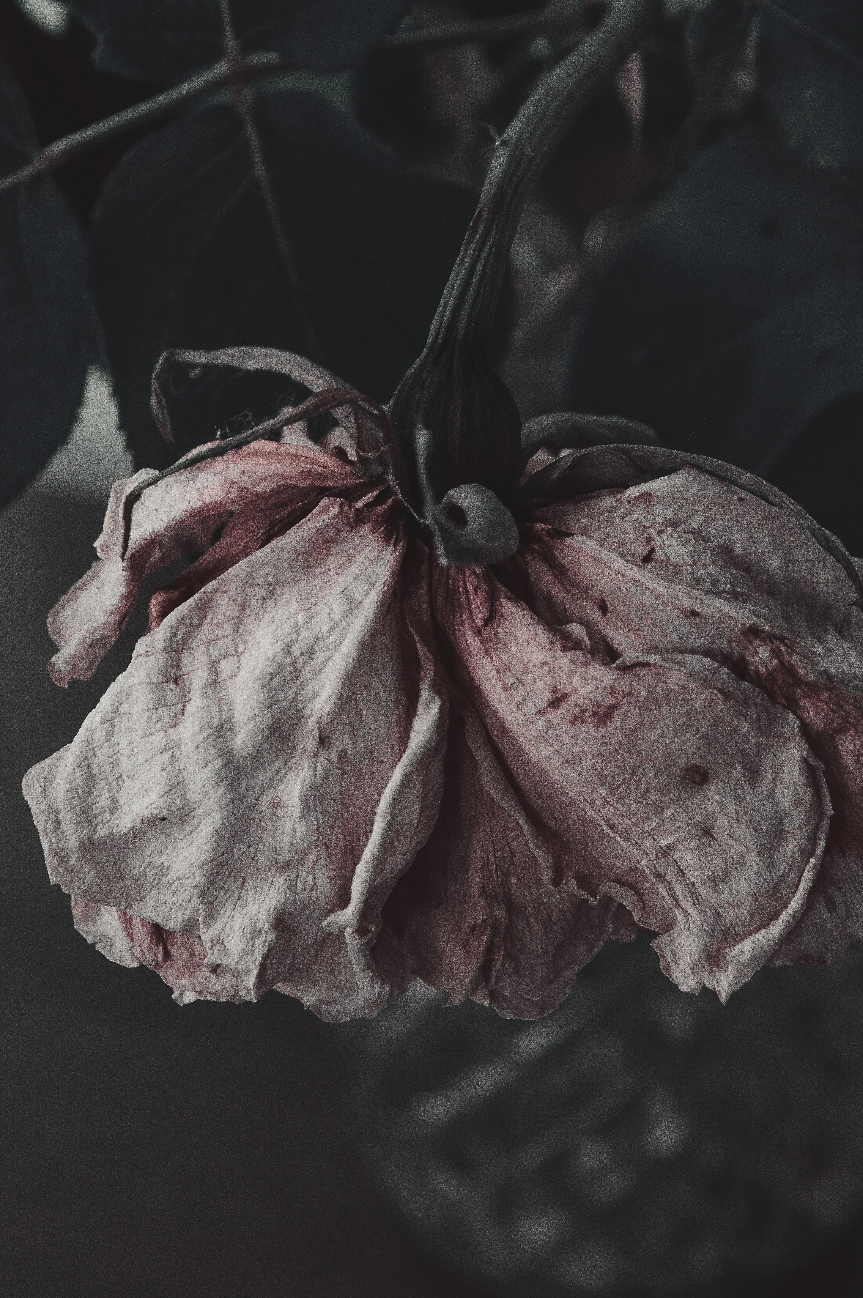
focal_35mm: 82
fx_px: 2972
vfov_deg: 24.6
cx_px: 432
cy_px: 649
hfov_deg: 16.5
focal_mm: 55
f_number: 11
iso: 1600
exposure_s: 1/500
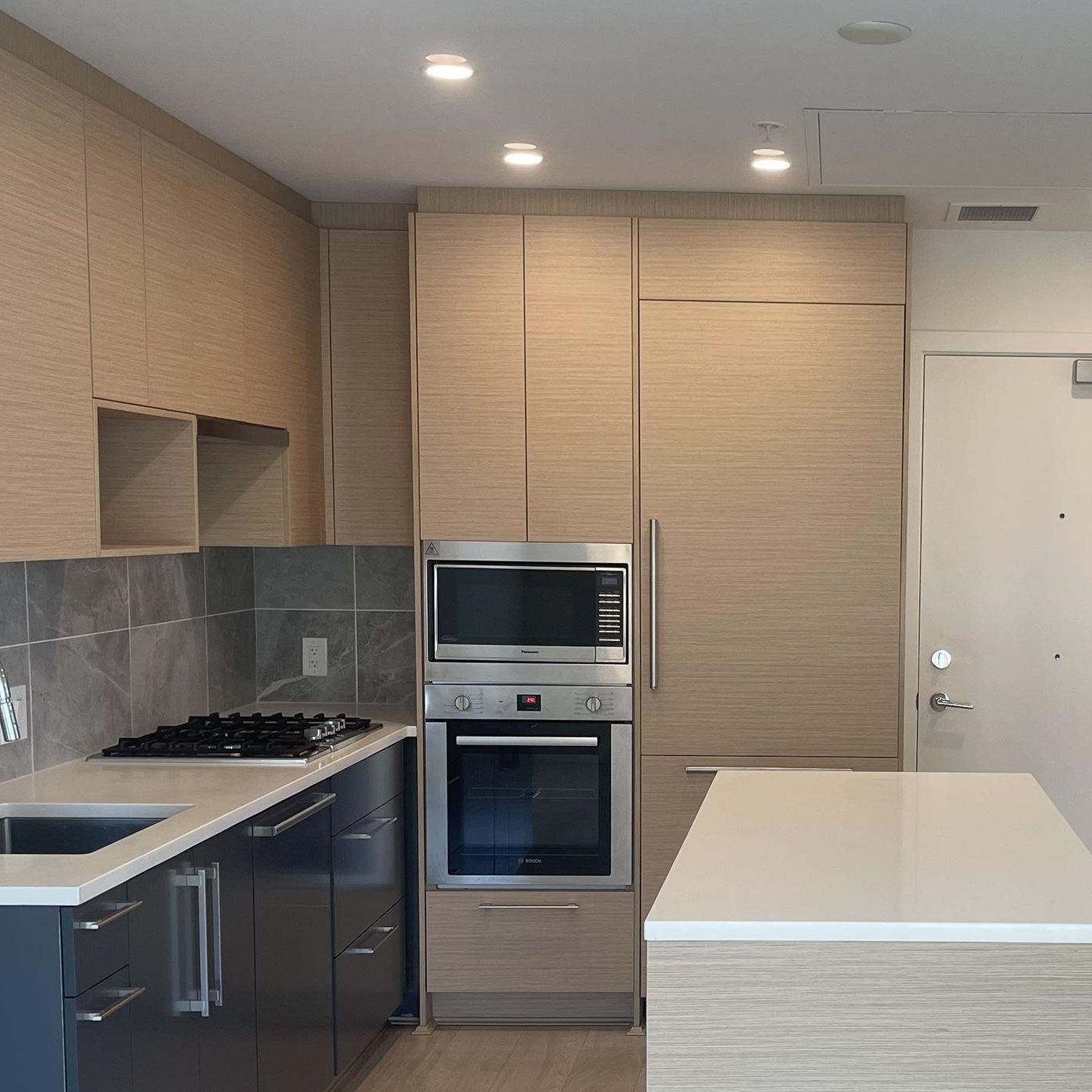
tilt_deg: -7.1
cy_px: 706
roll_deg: -0.6
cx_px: 893
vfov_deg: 34.4
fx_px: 1749
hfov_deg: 33.5
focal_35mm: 49
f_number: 1.6
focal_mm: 5.1
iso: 64
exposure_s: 1/120
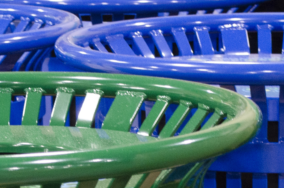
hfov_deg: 8.9
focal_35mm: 231
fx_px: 1819
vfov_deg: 5.9
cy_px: 255
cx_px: 57
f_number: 5.3
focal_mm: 40
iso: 1400
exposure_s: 1/30
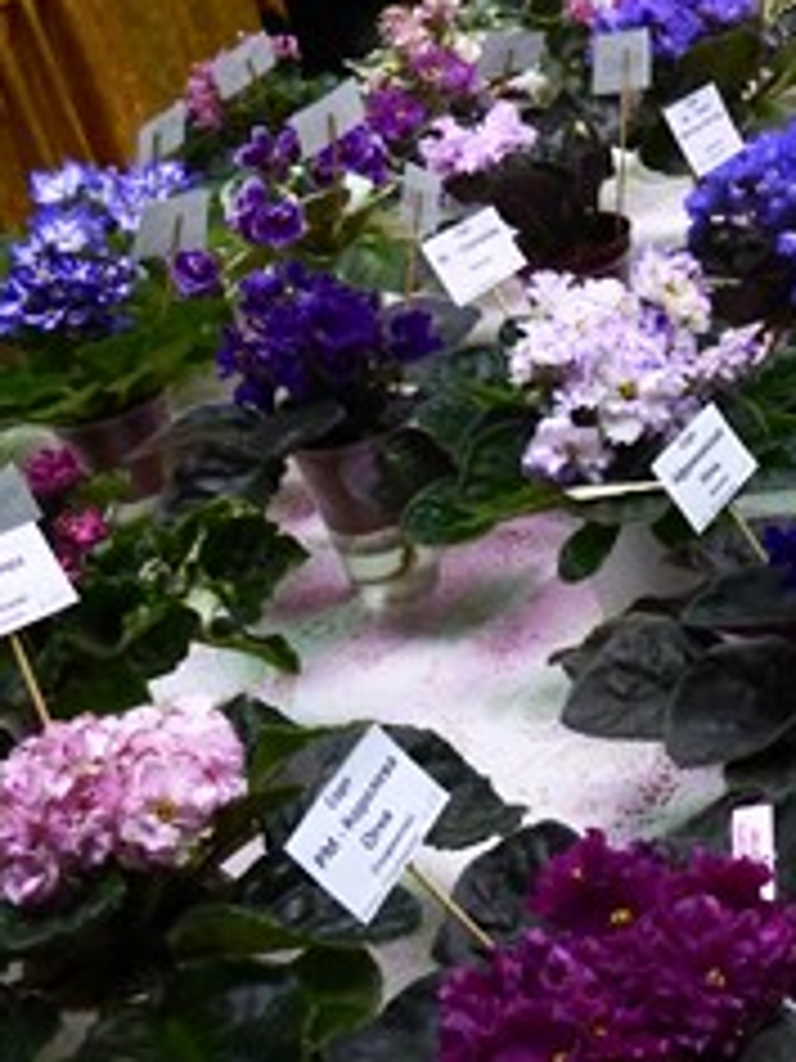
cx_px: 841
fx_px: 1870
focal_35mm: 61
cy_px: 405
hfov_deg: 22.8
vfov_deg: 31.6
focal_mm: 4.3
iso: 400
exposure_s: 1/50
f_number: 3.3
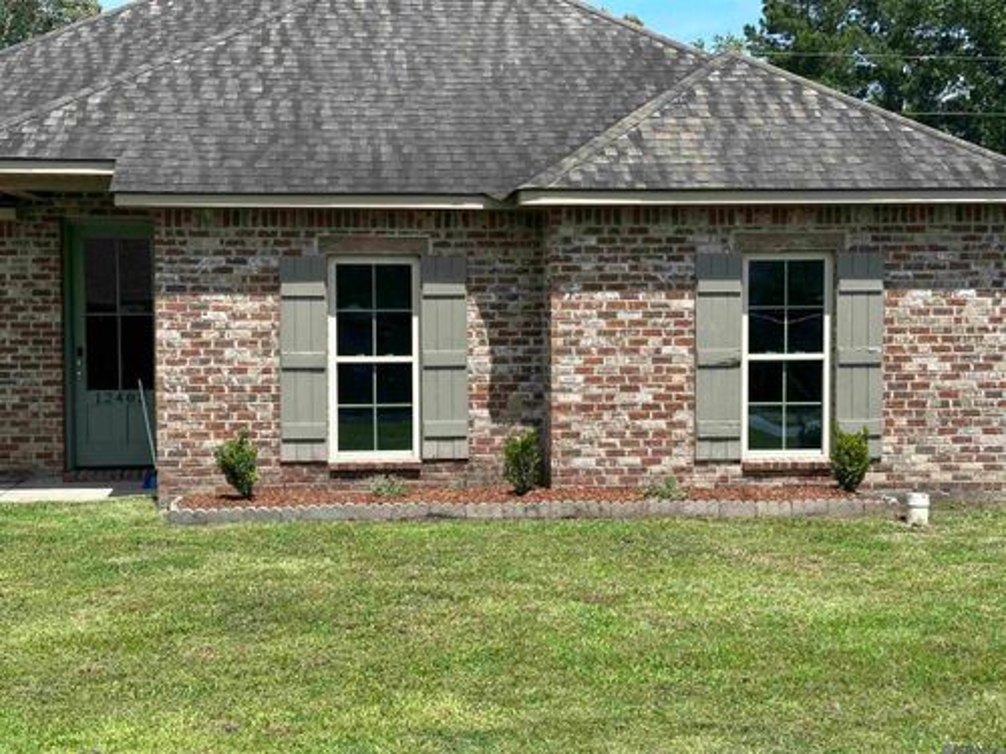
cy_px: 377
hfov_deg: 39.7
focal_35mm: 48
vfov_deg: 30.3
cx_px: 503
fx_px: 1395
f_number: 1.78
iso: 64
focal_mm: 6.86
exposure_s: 1/2469
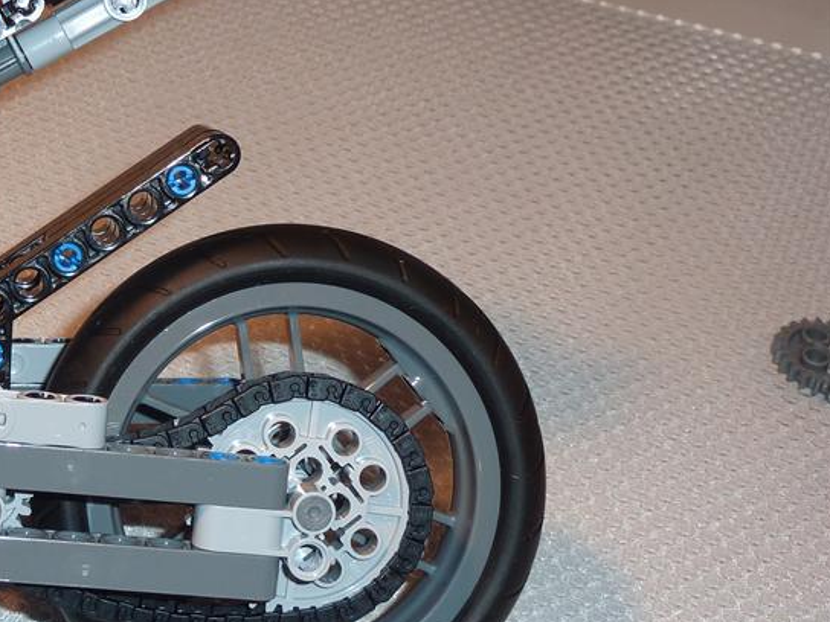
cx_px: 58
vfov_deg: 18.6
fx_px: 1894
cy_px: 215
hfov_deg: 23.9
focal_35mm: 79
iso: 100
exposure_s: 1/30
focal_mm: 6.9
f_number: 3.7
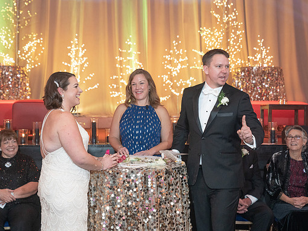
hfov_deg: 25.0
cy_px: 116
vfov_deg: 18.9
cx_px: 141
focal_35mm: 78
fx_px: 694
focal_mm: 70
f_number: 4
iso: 4000
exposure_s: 1/125
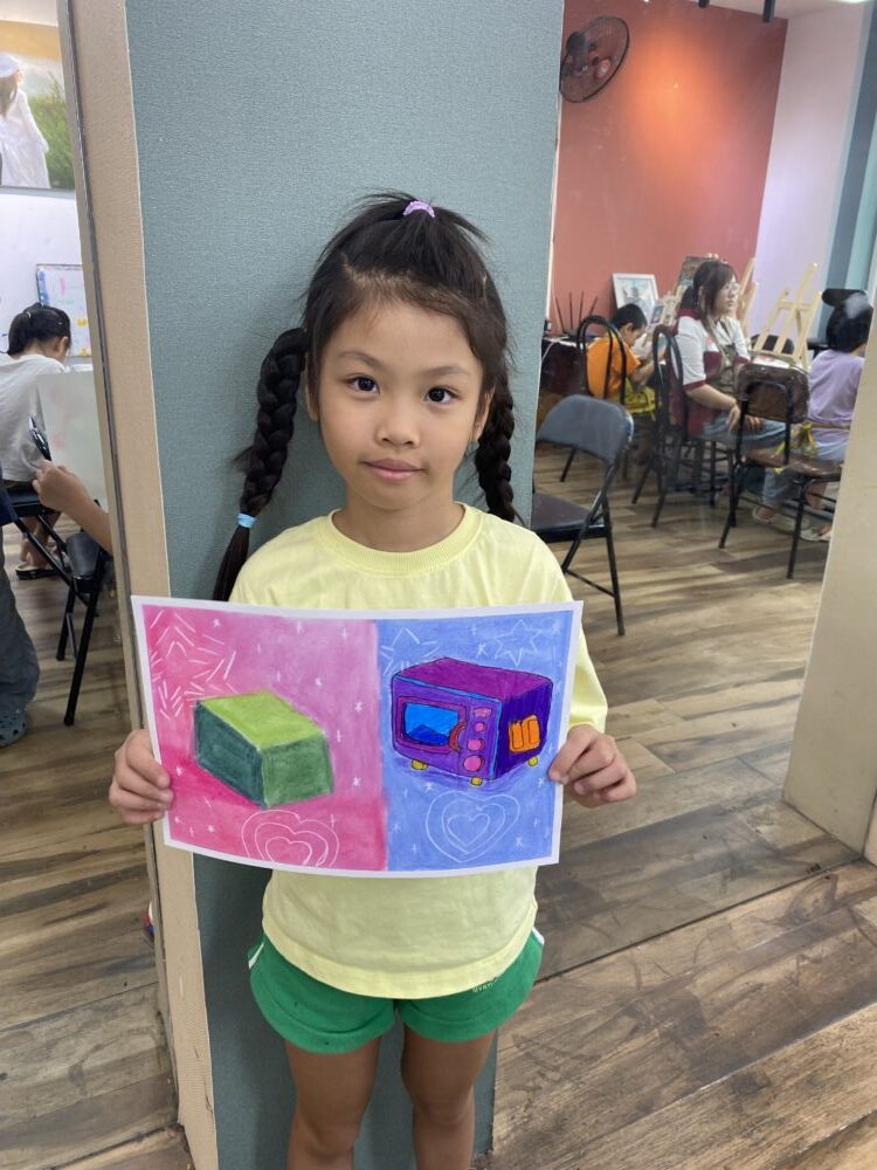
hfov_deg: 53.1
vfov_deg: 67.3
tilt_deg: -19.9
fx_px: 878
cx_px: 438
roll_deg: -2.2
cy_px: 585
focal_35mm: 26
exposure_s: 1/100
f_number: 1.8
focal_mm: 4.25
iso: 100
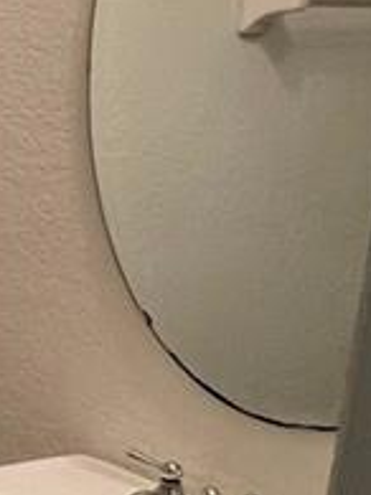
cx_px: -503
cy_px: 251
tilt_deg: -12.3
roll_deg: -0.1
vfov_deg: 24.4
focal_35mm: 80
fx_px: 1144
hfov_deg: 13.6
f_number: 1.8
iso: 200
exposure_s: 1/120
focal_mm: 1.57
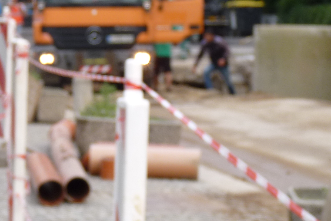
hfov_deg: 9.7
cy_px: 25
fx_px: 1959
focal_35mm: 213
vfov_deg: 6.4
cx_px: 126
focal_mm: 17.4
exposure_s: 1/125
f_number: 4
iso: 80
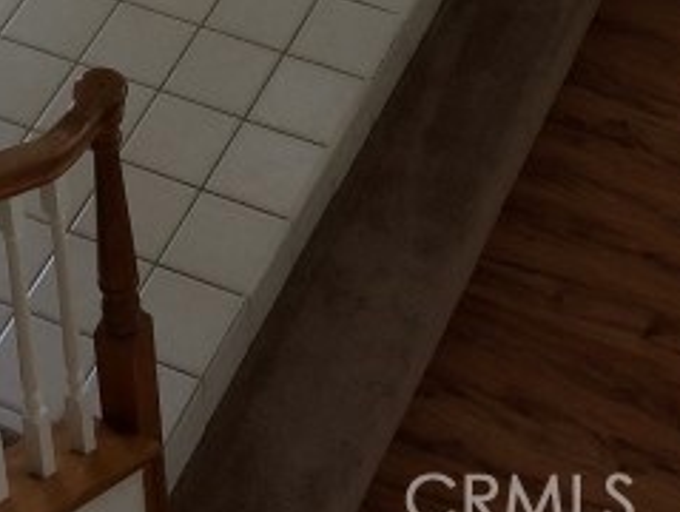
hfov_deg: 15.9
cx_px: 267
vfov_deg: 10.8
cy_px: -552
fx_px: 2440
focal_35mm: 124
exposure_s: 1/120
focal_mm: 4.15
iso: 50
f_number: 2.2
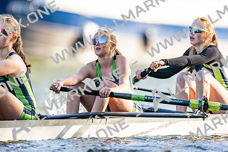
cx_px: 110
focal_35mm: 744
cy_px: 66
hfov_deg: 2.8
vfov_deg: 1.8
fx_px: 4712
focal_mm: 600
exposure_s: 1/2500
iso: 500
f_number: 4
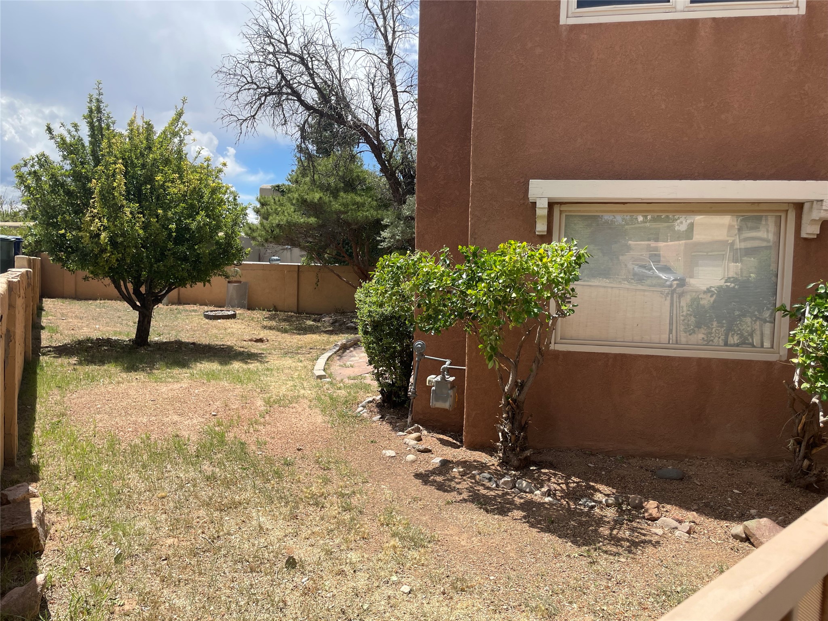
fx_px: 622
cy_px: 310
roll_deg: -1.2
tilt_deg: -3.9
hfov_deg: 67.3
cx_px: 414
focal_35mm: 26
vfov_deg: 53.1
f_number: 1.6
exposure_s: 1/2882
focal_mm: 4.2
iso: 32
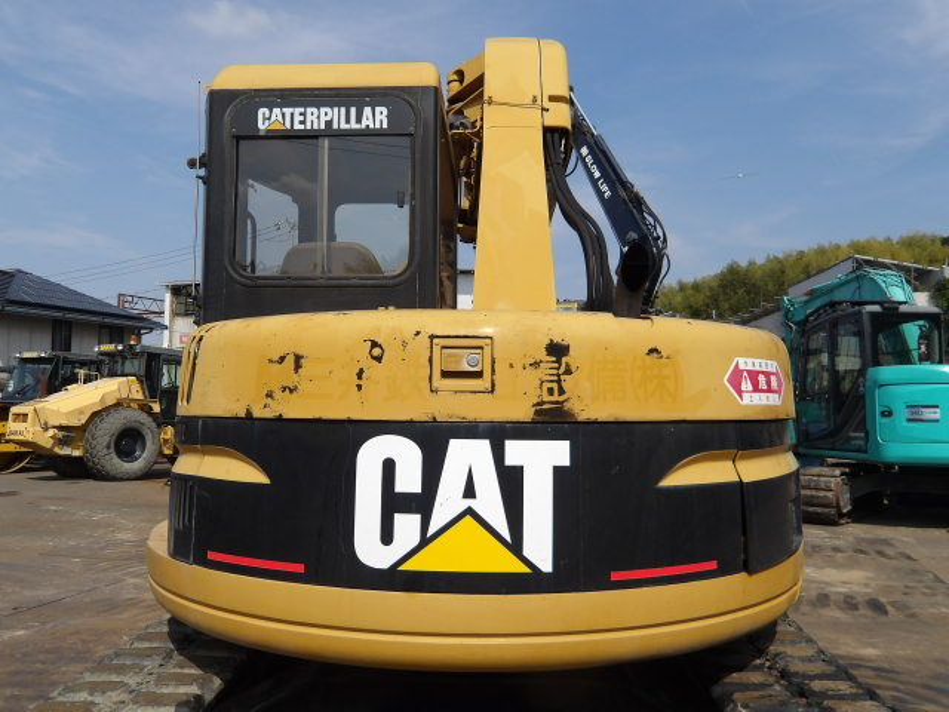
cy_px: 356
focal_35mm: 27
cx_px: 474
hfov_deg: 65.3
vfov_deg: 51.4
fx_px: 740
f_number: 10.4
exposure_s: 1/238
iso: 100
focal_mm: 4.9
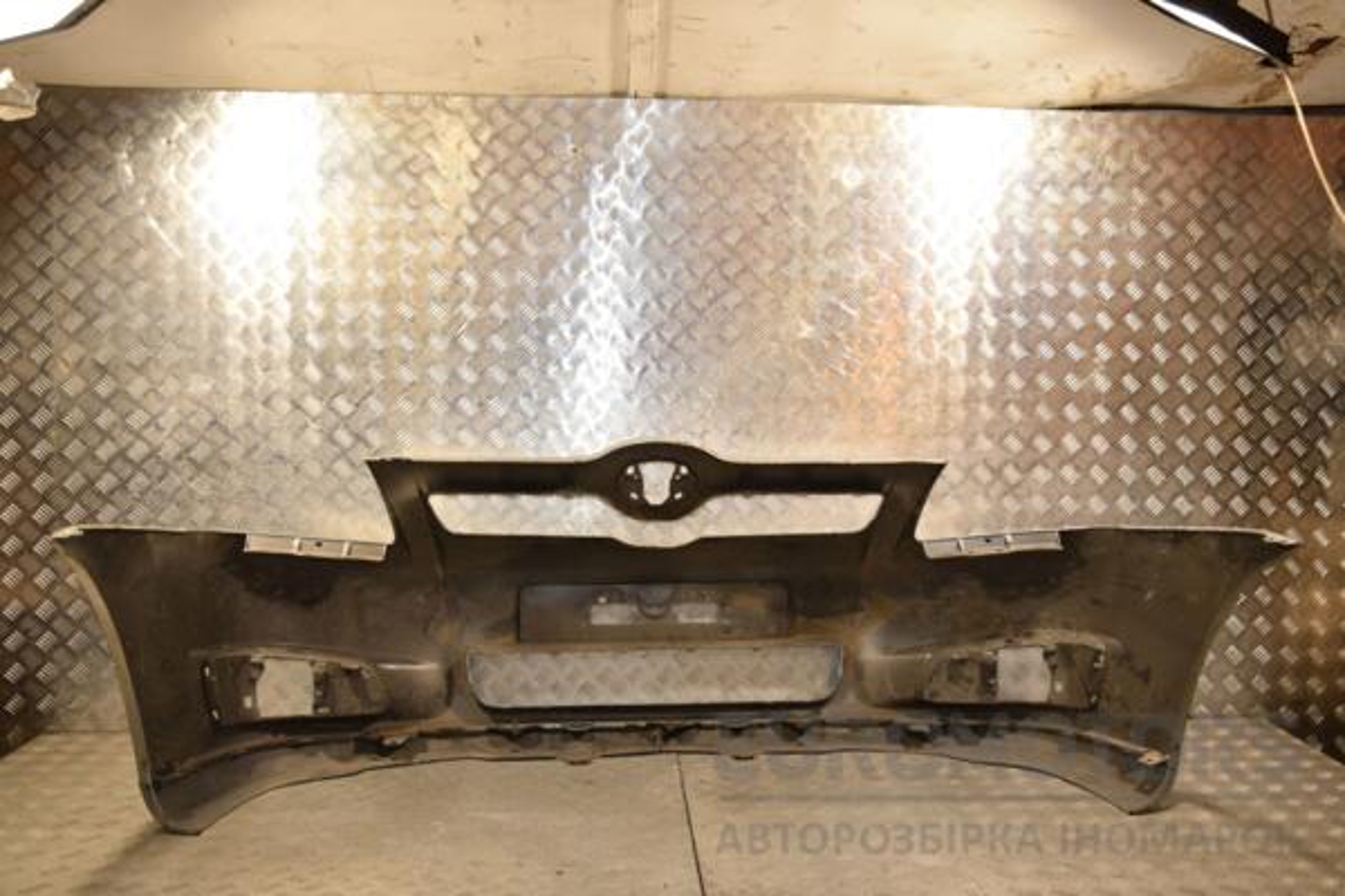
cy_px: 448
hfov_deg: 57.2
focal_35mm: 33
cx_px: 672
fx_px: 1233
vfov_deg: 40.0
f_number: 5.6
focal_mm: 22
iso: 800
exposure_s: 1/200
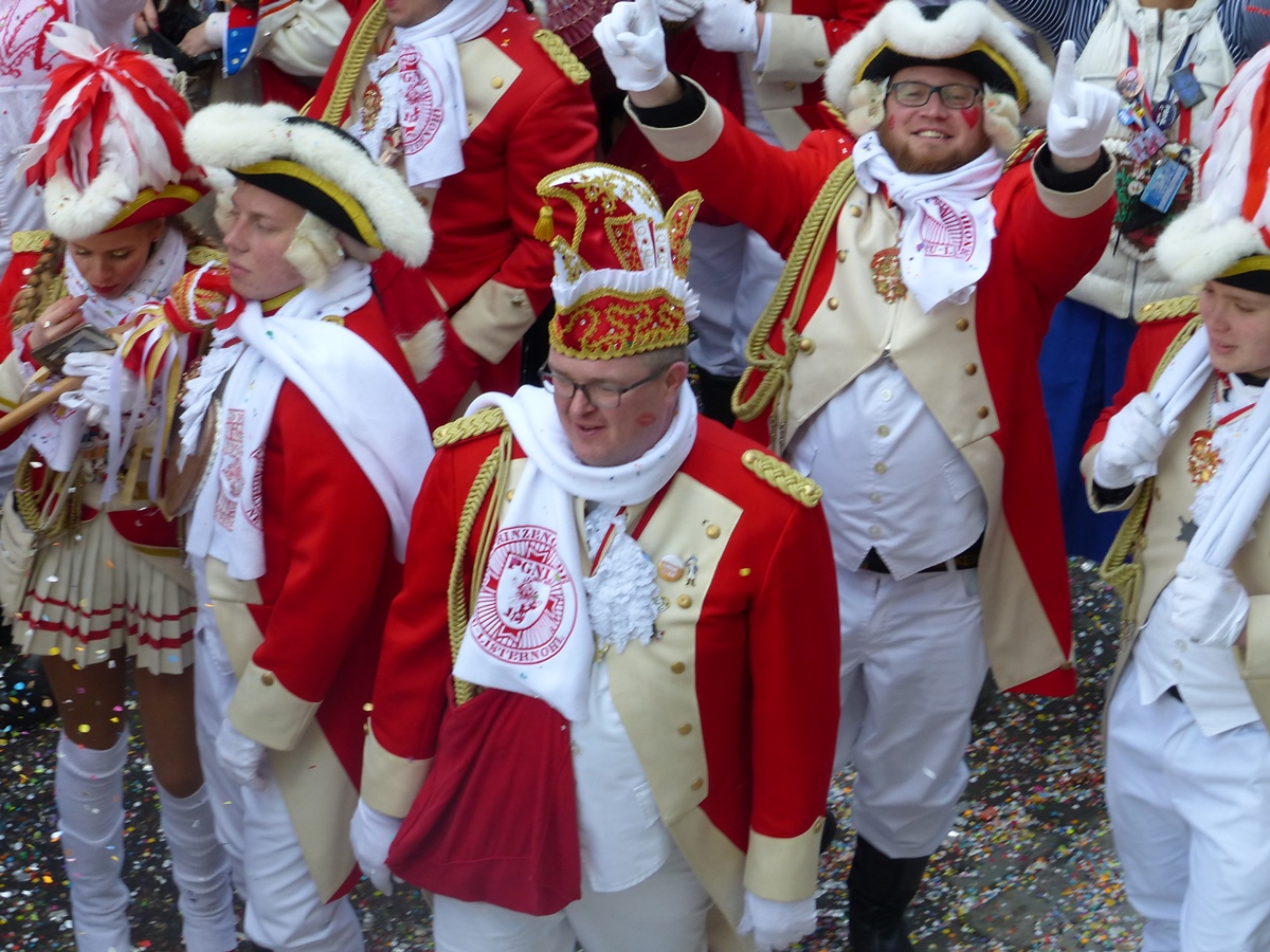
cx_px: 635
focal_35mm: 131
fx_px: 4806
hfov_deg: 15.1
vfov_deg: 11.3
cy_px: 476
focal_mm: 23.5
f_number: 4
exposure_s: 1/250
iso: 200
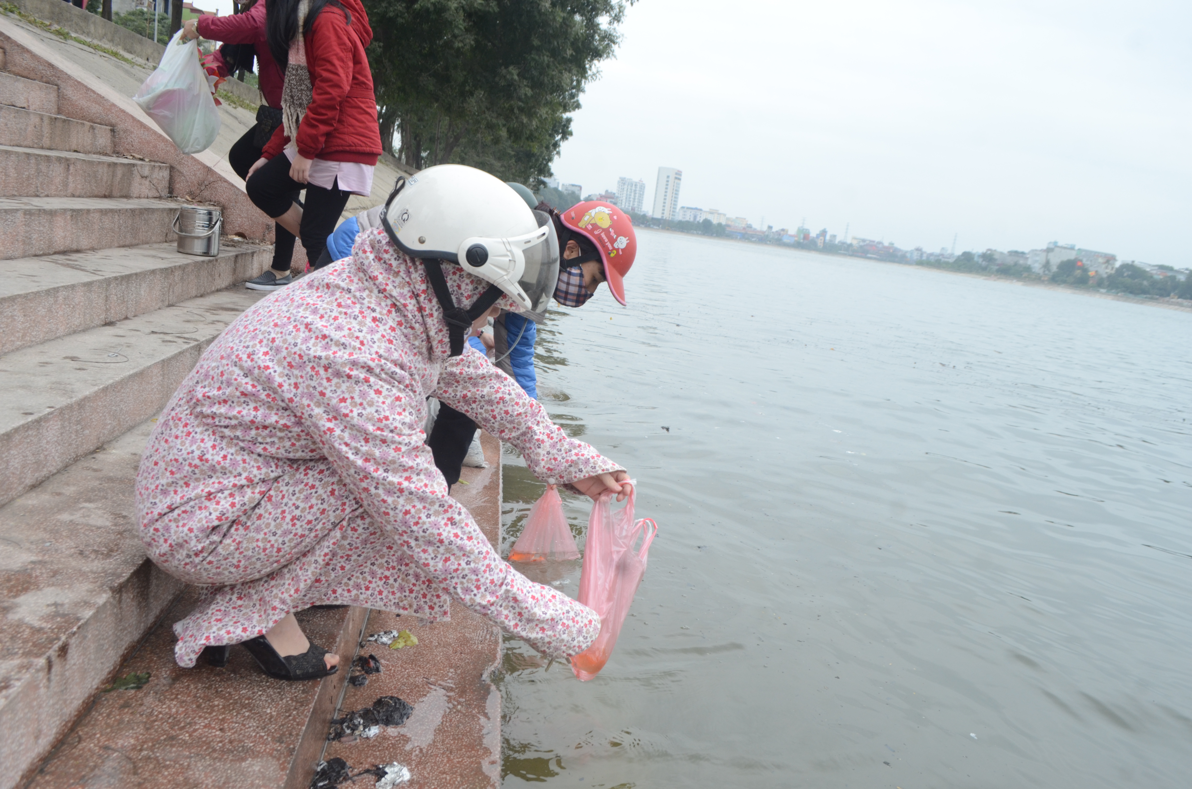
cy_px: 394
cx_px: 596
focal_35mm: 27
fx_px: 892
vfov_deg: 47.7
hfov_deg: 67.5
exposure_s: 1/250
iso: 640
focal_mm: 18
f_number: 8
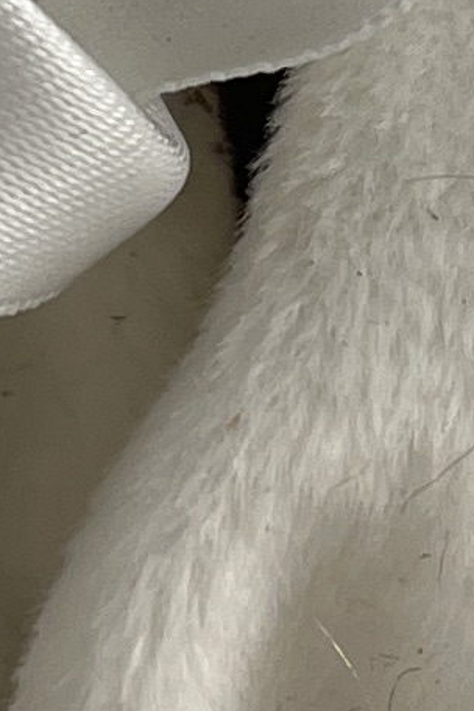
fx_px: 4542
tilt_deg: -17.9
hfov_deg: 6.0
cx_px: 235
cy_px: -83
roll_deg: -4.2
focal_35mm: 230
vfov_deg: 8.9
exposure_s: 1/272
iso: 32
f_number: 1.6
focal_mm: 5.1
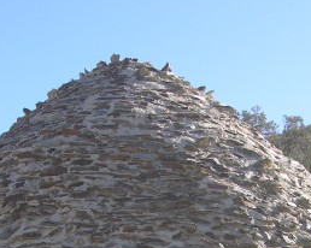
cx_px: 151
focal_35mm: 122
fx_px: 1122
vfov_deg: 12.1
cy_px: 359
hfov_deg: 15.8
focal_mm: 10.7
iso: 50
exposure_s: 1/129
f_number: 5.2
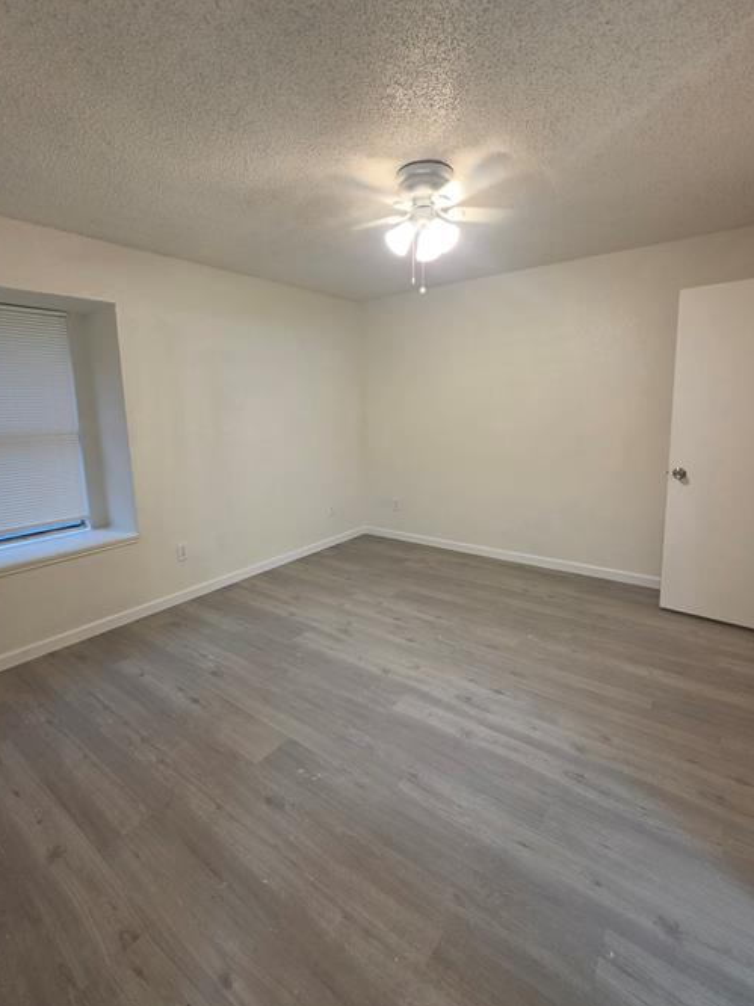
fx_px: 436
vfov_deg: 98.1
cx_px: 369
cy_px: 471
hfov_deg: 81.7
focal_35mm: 15
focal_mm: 2.2
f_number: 1.9
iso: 250
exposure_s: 1/120
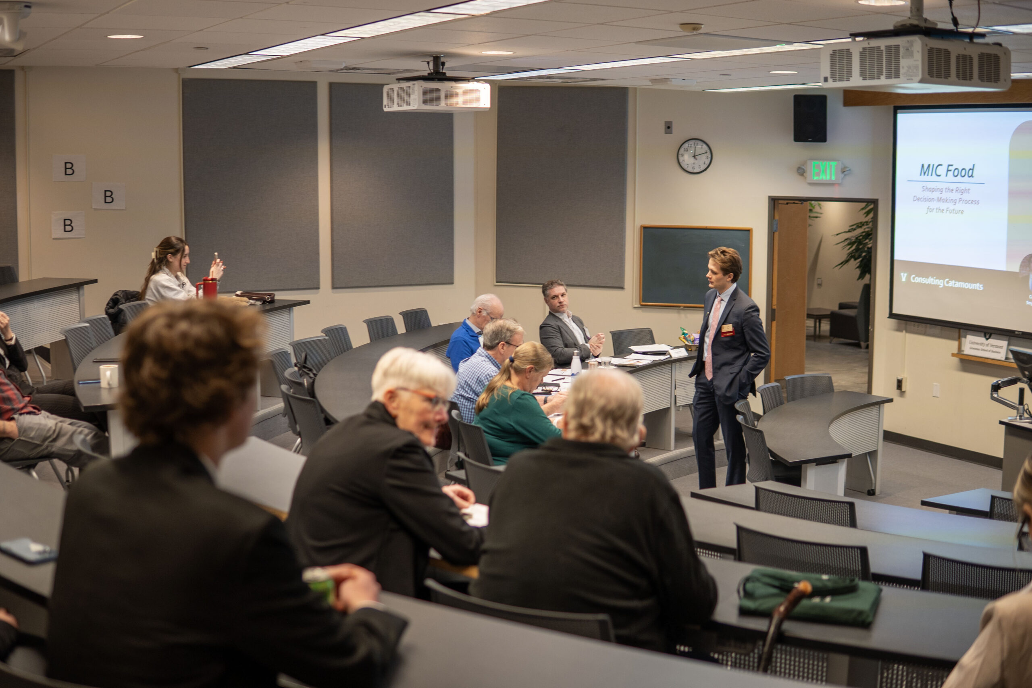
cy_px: 344
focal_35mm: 45
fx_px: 1290
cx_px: 516
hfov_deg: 43.6
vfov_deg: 29.9
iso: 160
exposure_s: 1/125
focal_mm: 30
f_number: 1.8
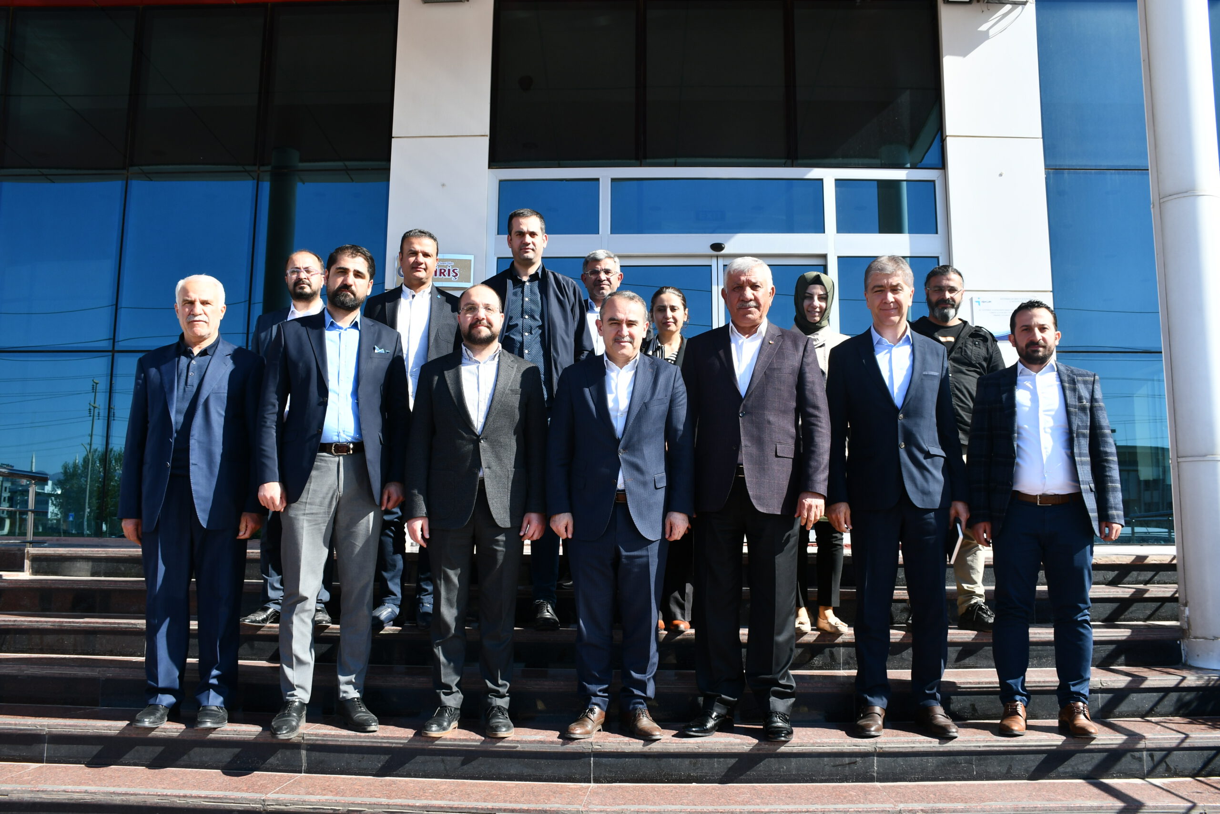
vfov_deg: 43.6
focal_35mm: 30
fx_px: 1017
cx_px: 610
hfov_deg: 61.9
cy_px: 407
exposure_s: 1/250
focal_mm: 20
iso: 180
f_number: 8
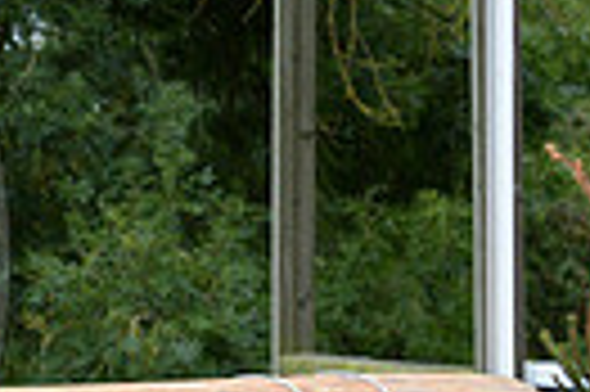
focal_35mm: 530
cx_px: -455
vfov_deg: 2.6
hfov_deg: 3.9
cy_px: 189
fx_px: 8675
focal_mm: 120
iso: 2000
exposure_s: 1/1000
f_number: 8
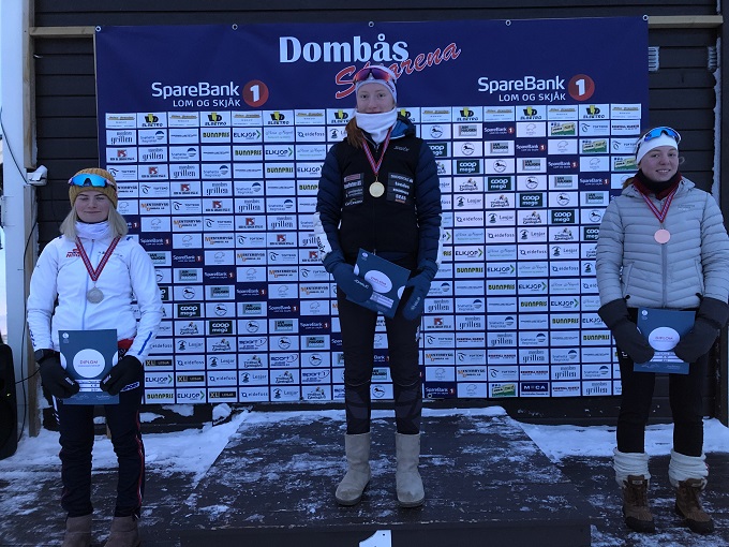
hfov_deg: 63.4
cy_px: 274
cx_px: 364
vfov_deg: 49.7
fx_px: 590
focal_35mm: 28
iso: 320
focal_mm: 3.99
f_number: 1.8
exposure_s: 1/33
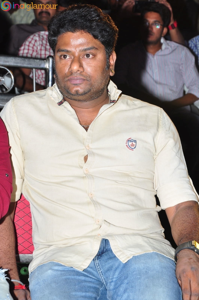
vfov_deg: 17.1
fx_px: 998
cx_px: 100
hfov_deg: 11.4
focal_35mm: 120
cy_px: 150
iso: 400
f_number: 9
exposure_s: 1/125
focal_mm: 80
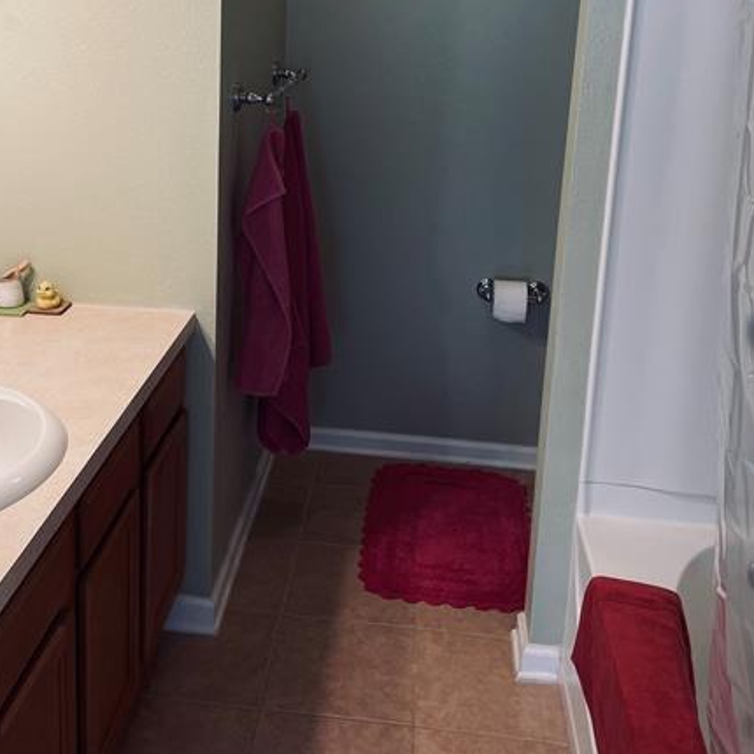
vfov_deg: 40.0
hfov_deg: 40.8
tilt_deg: -12.2
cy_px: 209
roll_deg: -1.7
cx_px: 326
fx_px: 1010
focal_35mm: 41
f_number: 1.6
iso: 64
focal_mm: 4.2
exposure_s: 1/60
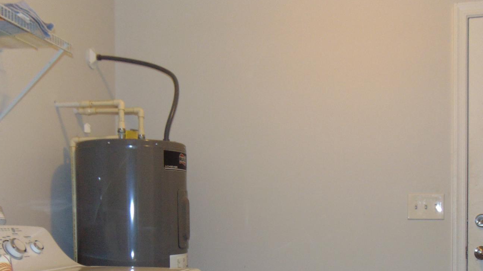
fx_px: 551
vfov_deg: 27.0
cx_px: 262
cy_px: 230
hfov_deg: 47.3
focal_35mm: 43
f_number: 3
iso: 200
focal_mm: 4.5
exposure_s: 1/30
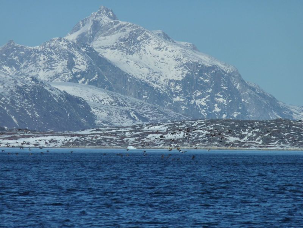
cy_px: 114
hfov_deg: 6.6
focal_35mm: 300
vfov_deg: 5.0
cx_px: 152
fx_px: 2626
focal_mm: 49.2
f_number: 6.3
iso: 160
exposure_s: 1/1000
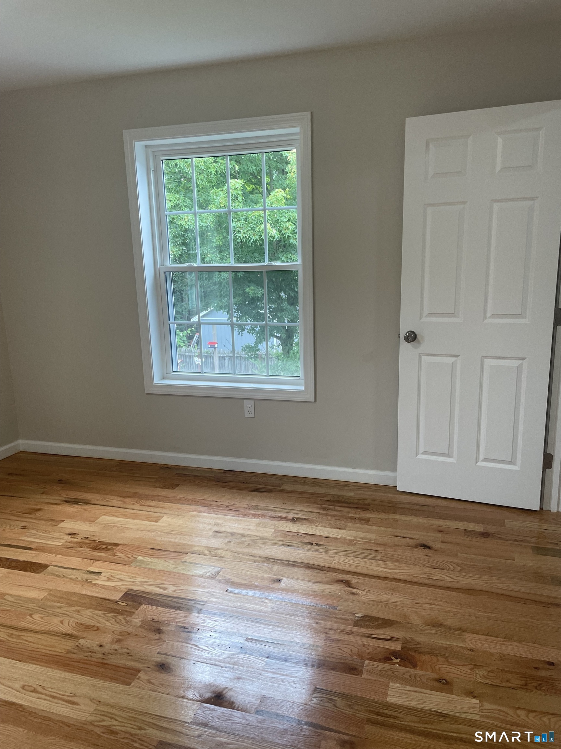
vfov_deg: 67.3
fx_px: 562
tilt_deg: -11.4
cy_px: 374
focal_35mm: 26
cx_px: 280
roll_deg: +2.4
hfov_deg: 53.1
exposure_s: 1/120
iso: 125
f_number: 1.6
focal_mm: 4.2
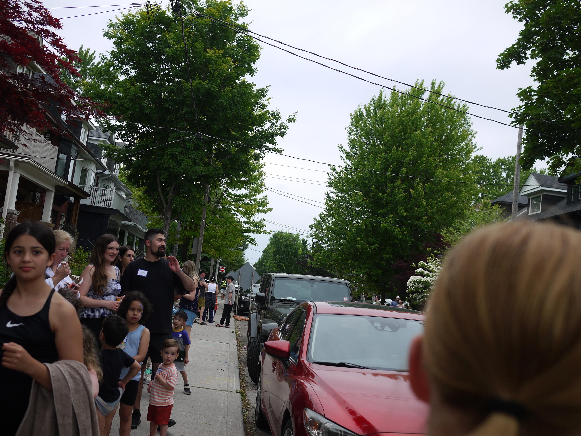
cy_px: 218
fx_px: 671
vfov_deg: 36.0
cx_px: 290
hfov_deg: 46.8
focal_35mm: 40
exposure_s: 1/400
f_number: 3.2
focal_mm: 20
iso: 100
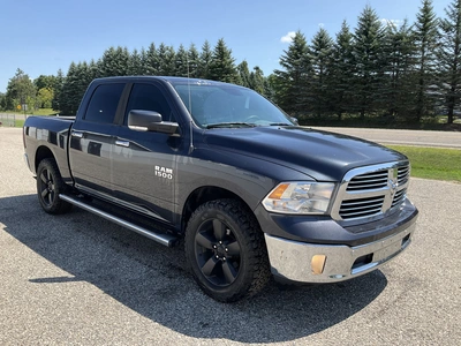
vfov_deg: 48.2
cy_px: 173
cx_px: 230
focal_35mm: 29
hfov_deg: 61.7
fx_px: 386
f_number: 1.8
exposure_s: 1/978
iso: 25
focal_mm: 3
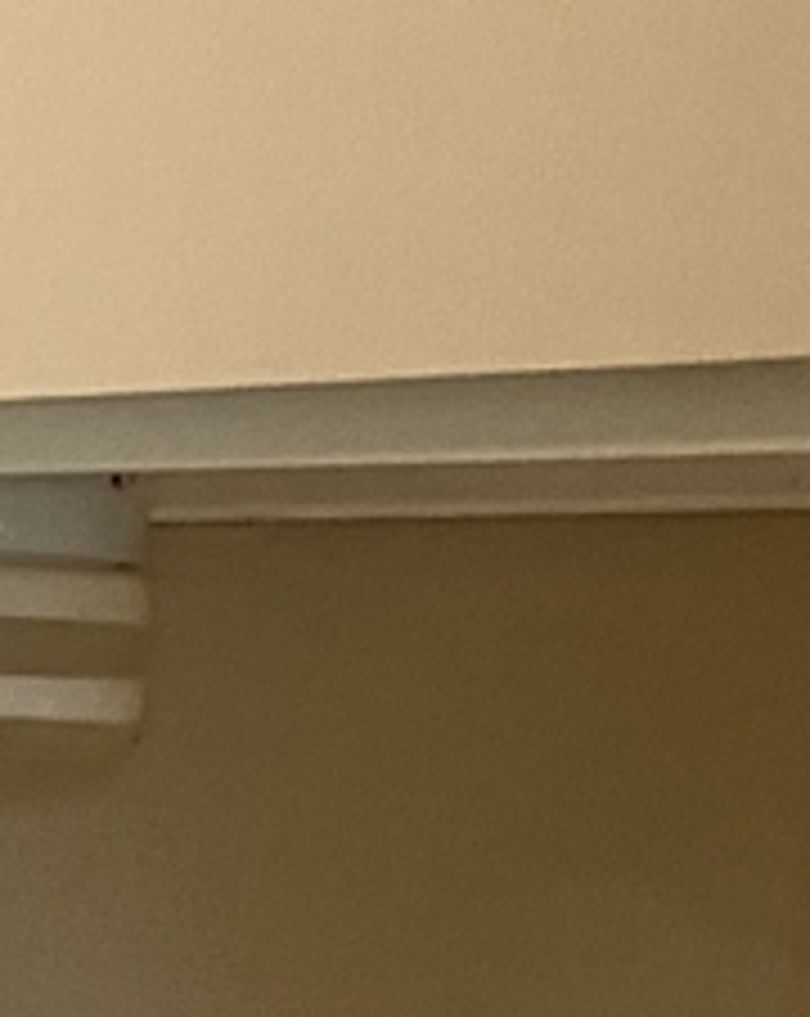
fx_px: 4868
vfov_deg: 10.4
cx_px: -536
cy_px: 2380
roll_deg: -2.4
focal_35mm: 162
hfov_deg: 9.2
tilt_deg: -17.1
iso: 320
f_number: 1.8
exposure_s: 1/60
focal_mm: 4.25
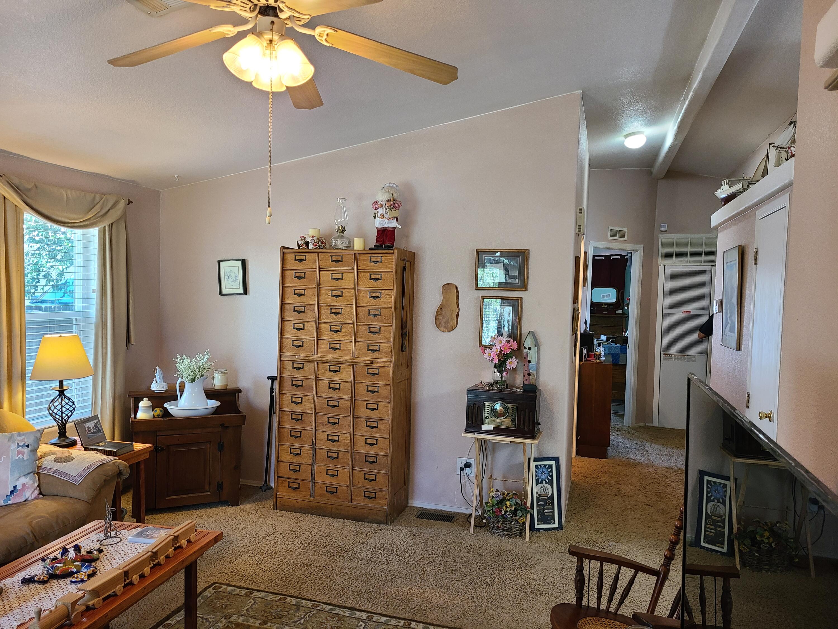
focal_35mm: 26
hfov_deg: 67.3
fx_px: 629
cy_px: 314
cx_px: 419
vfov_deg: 53.1
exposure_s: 1/40
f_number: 1.8
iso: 200
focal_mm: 5.4
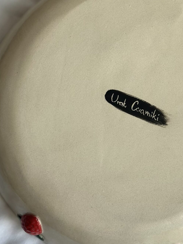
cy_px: 120
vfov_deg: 21.1
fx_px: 655
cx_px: 135
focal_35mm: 93
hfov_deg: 15.8
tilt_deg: -84.1
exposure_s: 1/577
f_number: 1.78
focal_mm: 6.86
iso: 80
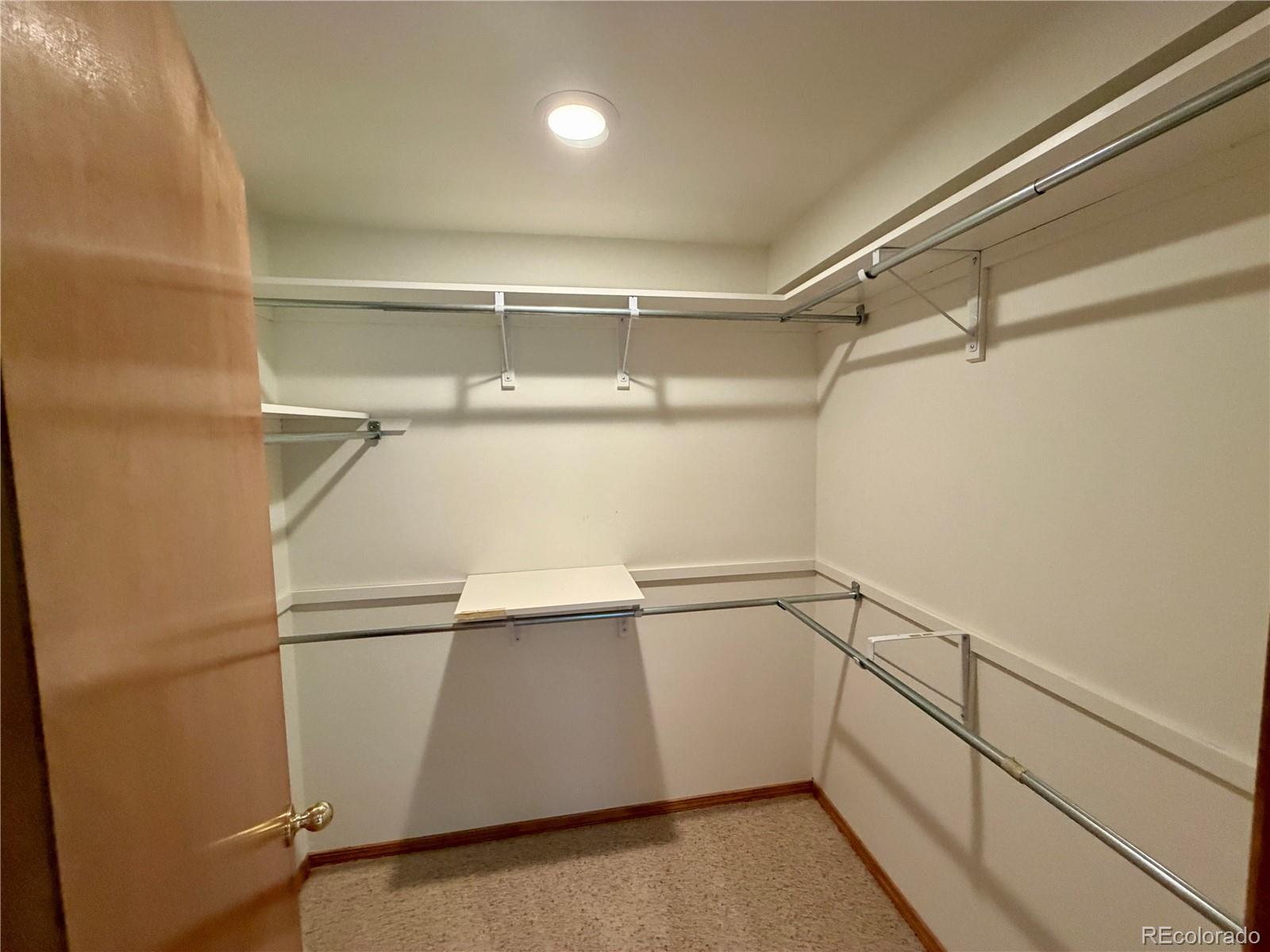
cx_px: 635
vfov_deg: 85.7
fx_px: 514
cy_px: 476
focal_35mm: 14
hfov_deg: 102.1
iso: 500
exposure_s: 1/60
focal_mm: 2.22
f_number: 2.2
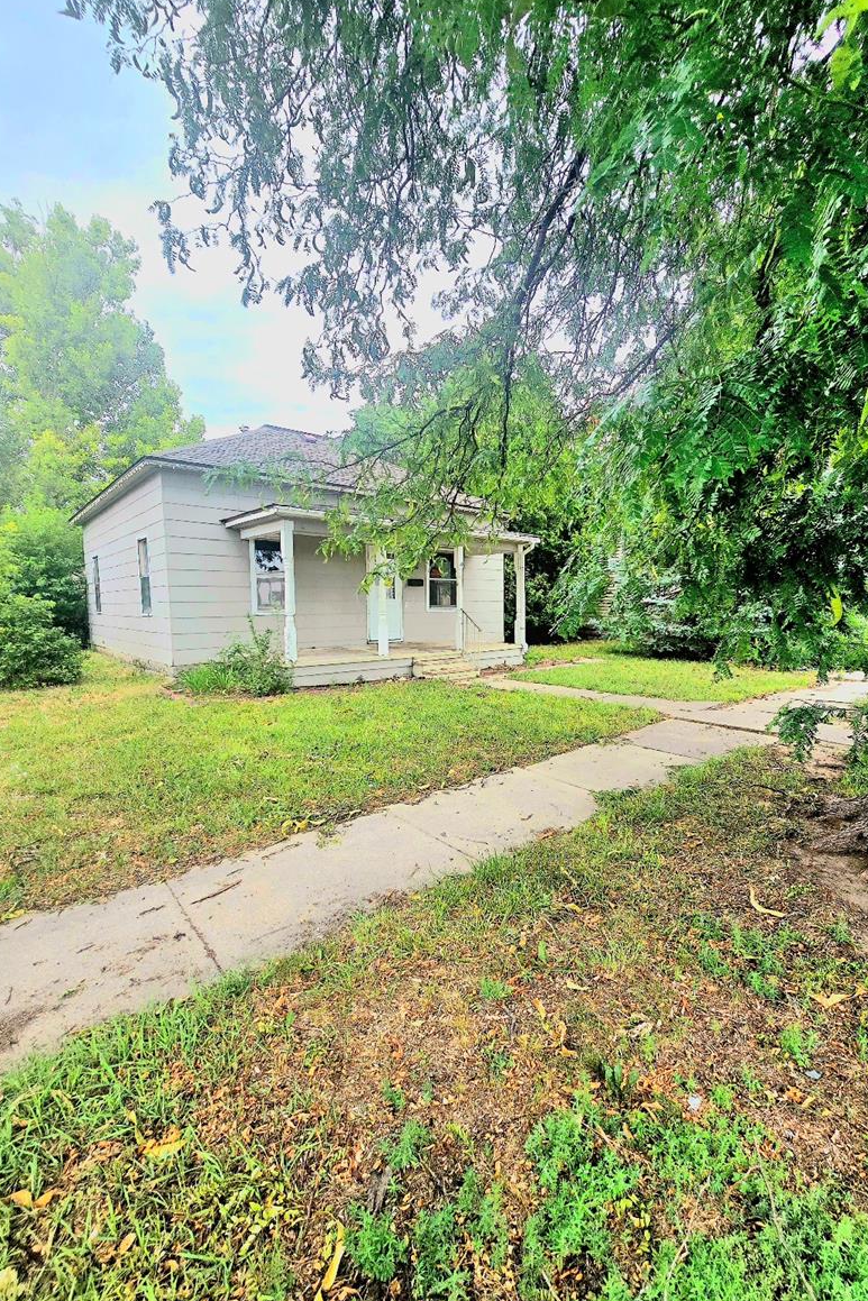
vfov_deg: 104.2
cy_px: 662
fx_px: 506
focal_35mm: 14
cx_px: 462
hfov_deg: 81.1
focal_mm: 2.2
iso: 50
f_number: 2.2
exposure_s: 1/1000
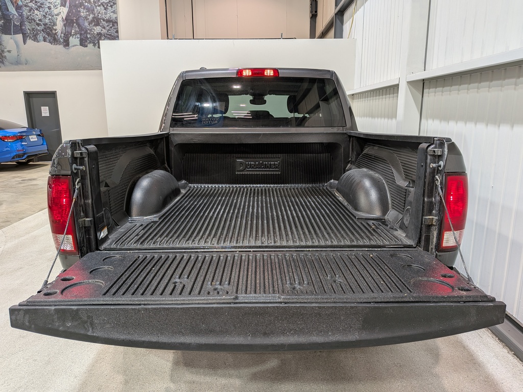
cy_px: 196
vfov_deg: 56.8
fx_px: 363
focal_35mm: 24
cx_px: 262
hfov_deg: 71.6
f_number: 1.7
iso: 26
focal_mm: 4.53
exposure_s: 1/197
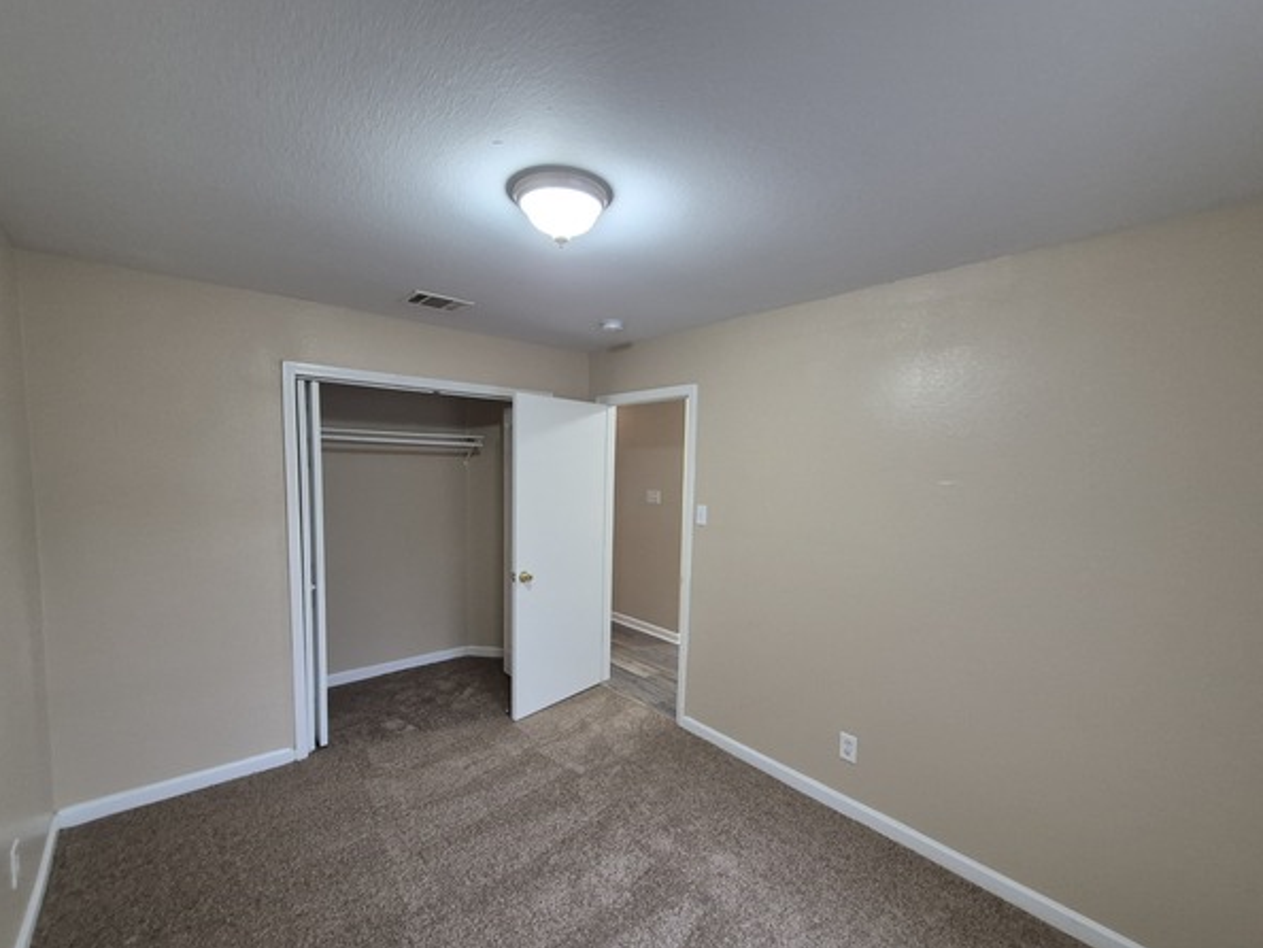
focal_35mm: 14
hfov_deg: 102.0
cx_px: 623
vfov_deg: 85.6
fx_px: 511
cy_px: 506
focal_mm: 1.74
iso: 500
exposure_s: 1/60
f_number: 2.2
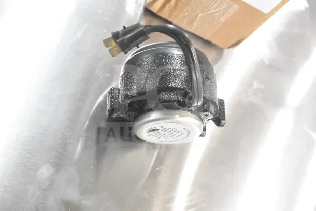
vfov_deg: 36.9
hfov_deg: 53.1
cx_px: 158
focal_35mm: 36
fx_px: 316
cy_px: 106
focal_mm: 24
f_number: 5.6
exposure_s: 1/125
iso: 6400
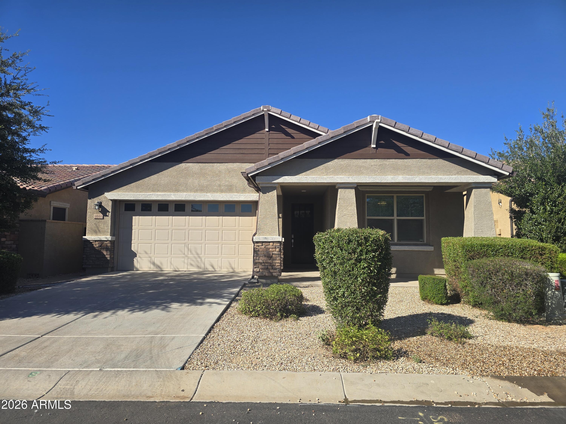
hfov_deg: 73.9
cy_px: 212
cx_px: 283
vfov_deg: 58.9
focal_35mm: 23
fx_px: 376
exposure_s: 1/742
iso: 12
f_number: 1.7
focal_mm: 6.3
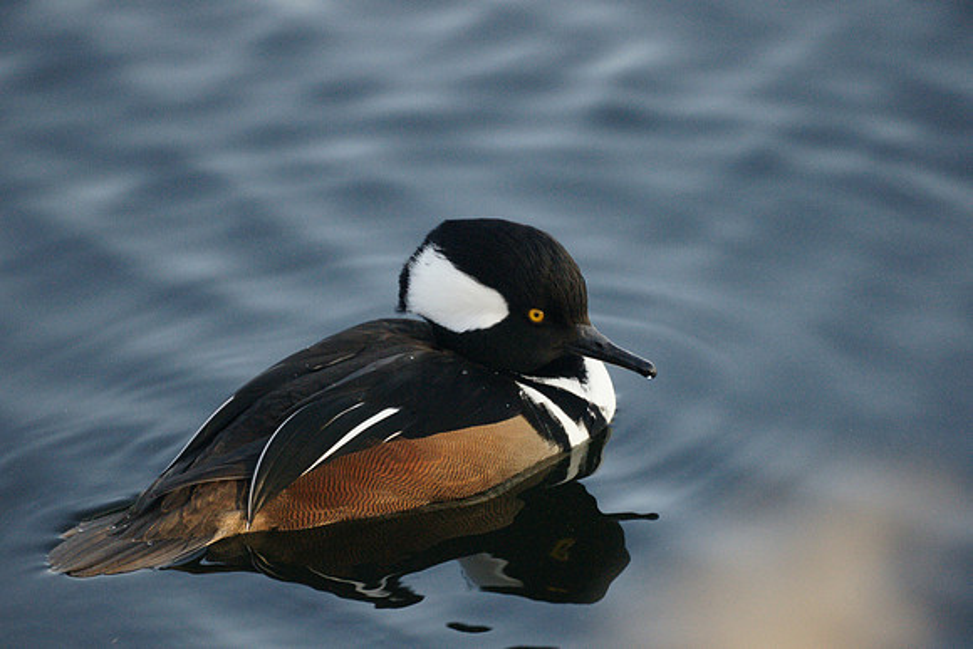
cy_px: 324
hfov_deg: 2.7
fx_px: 20275
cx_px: 486
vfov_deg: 1.8
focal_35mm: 750
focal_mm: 500
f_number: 8
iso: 1600
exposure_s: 1/500
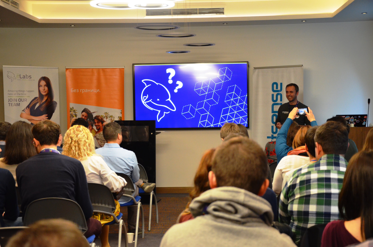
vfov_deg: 20.1
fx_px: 698
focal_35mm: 68
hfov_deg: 29.9
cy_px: 124
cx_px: 186
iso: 1600
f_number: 4.8
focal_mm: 45
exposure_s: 1/60
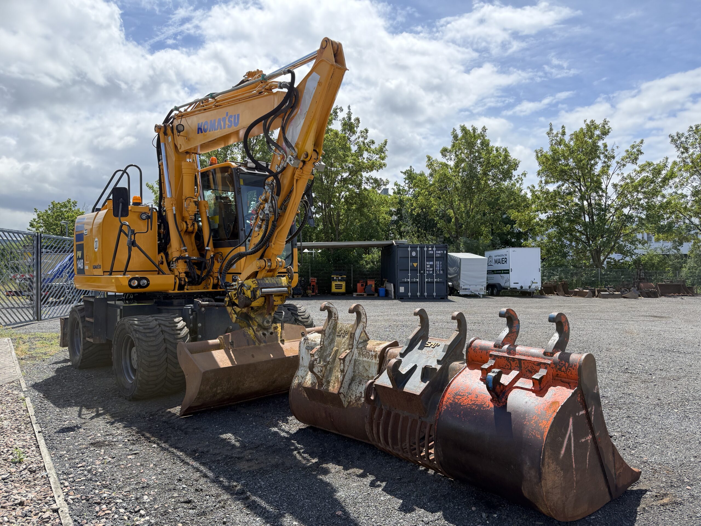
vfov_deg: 56.8
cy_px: 263
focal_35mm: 24
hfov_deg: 71.6
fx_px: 486
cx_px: 350
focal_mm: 6.76
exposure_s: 1/2110
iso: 100
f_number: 1.78
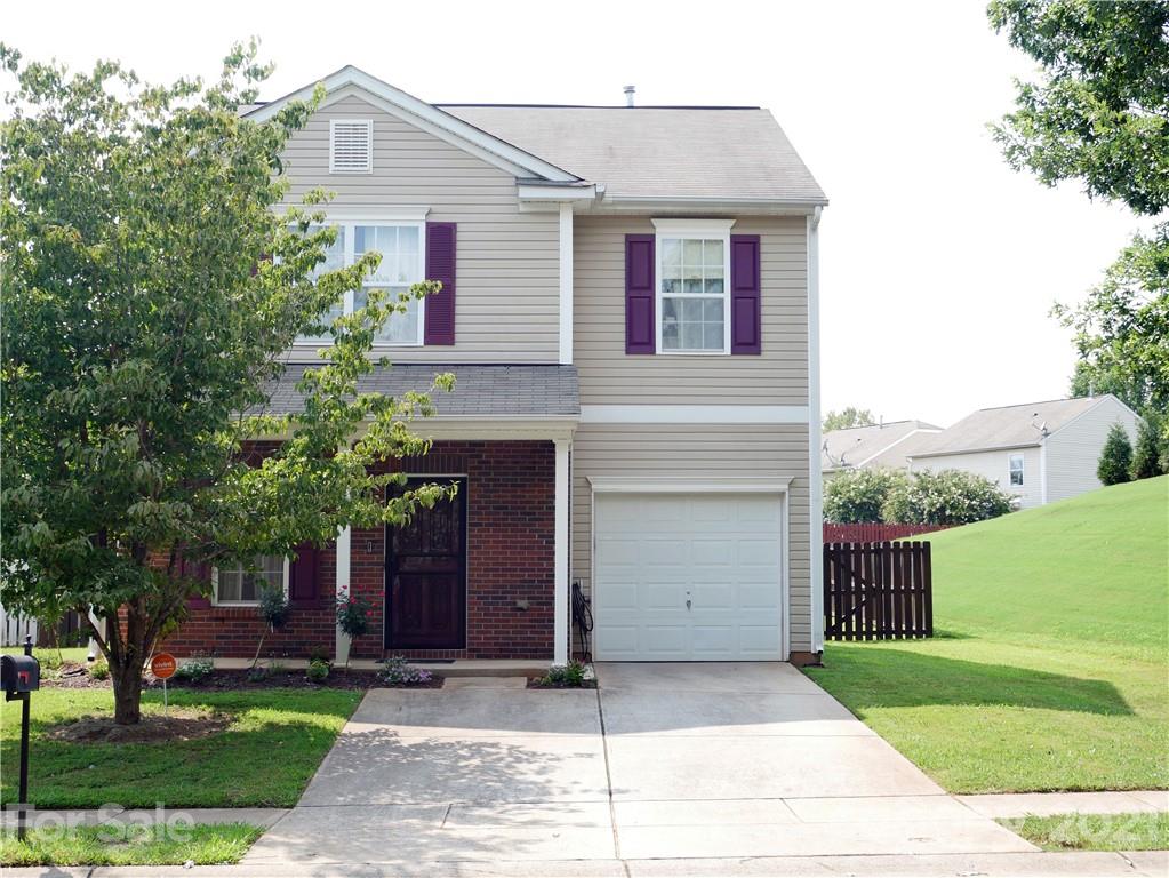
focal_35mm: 50
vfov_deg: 29.1
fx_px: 1689
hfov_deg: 38.2
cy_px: 439
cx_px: 584
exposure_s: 1/160
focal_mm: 25
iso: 200
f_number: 7.1
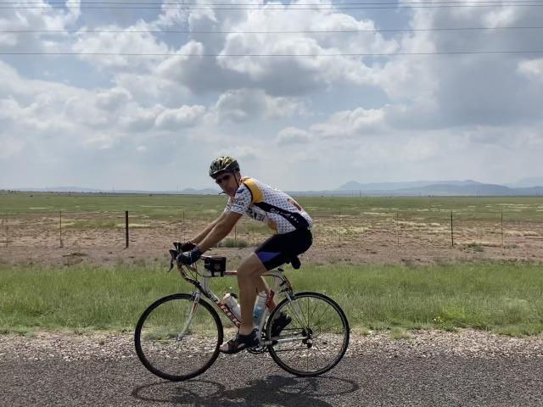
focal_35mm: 26
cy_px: 204
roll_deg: -3.4
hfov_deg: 67.3
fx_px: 408
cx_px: 272
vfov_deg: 53.1
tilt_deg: -1.2
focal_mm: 4.25
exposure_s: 1/7692
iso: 32
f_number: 1.8
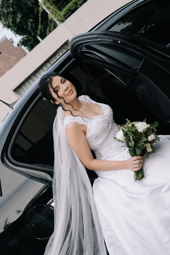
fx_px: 326
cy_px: 128
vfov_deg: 42.7
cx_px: 85
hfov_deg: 29.2
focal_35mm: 46
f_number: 4
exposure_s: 1/320
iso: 800
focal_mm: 44
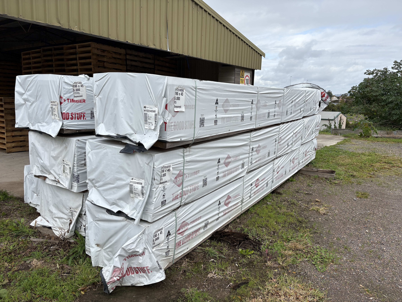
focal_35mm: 26
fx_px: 302
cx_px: 201
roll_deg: +0.0
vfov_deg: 53.1
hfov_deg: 67.3
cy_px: 151
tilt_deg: -10.2
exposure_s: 1/2538
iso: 50
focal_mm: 5.96
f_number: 1.6
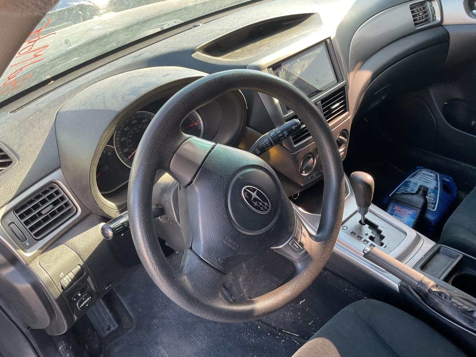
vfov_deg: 48.2
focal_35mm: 29
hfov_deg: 61.7
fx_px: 399
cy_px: 178
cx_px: 238
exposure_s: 1/120
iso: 64
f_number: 1.8
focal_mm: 3
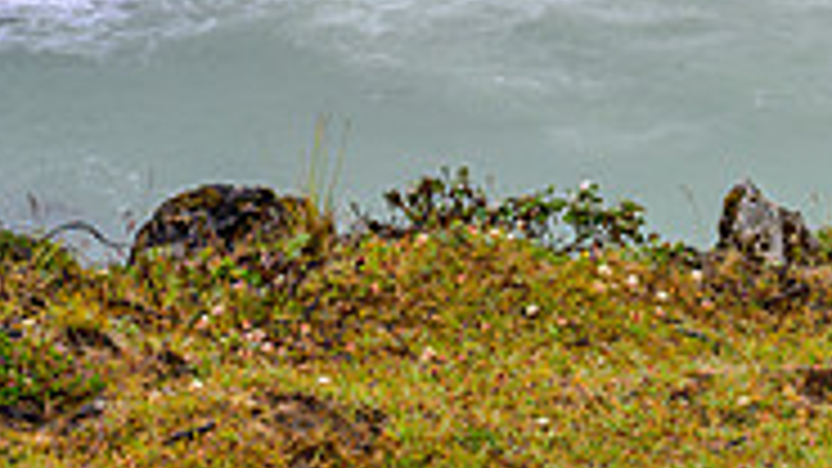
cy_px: -313
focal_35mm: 100
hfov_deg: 20.5
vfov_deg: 11.4
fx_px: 2206
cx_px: 872
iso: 64
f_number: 22
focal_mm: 30.5
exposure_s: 1/15
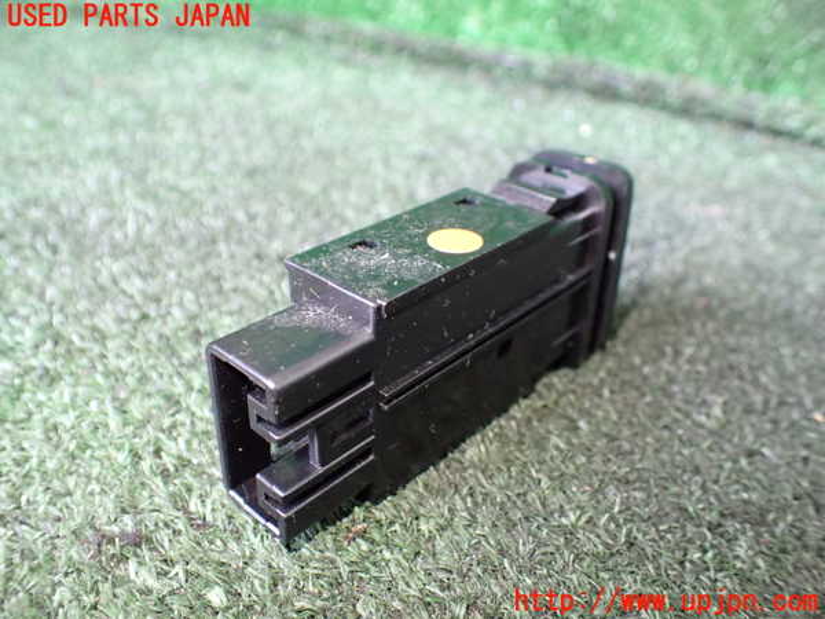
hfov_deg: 60.0
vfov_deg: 46.8
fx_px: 715
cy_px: 310
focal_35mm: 30
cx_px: 412
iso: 800
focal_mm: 5.4
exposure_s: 1/40
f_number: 2.3
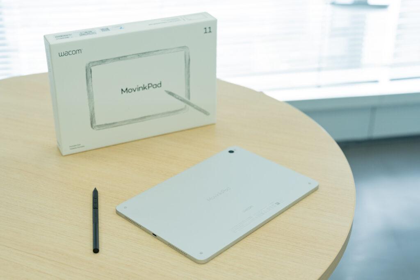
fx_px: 630
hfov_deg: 36.9
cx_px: 210
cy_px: 140
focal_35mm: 54
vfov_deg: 25.1
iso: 800
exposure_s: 1/320
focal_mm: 54
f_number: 4
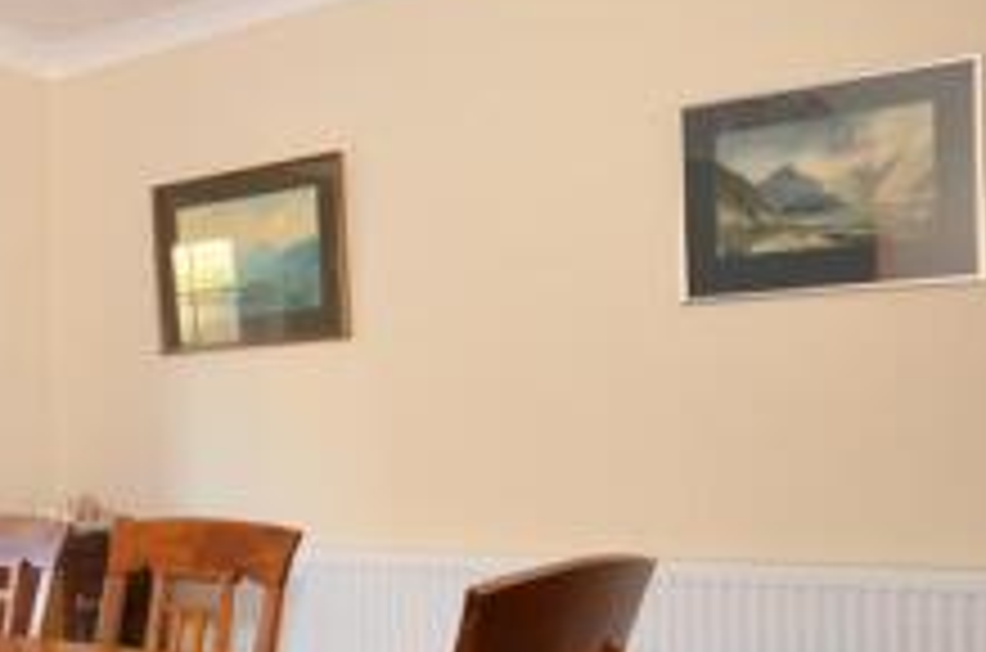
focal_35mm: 45
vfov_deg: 29.6
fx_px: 1230
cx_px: -5
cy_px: 418
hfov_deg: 38.6
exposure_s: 1/8
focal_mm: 10
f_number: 4.5
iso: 200
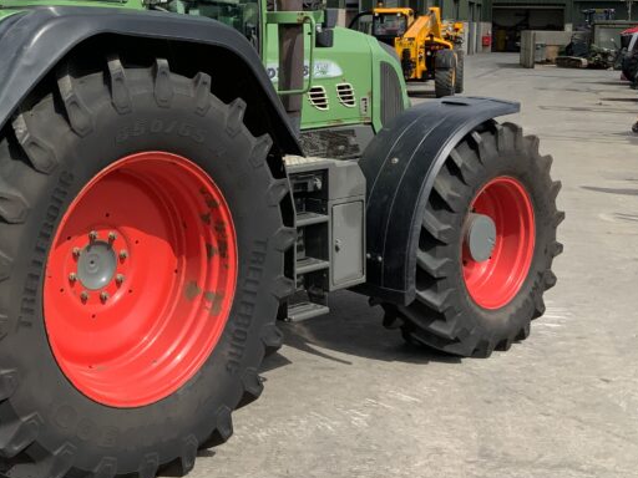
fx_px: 1069
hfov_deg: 32.7
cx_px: 177
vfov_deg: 24.8
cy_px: 97
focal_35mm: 58
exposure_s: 1/1534
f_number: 1.8
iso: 16
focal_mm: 3
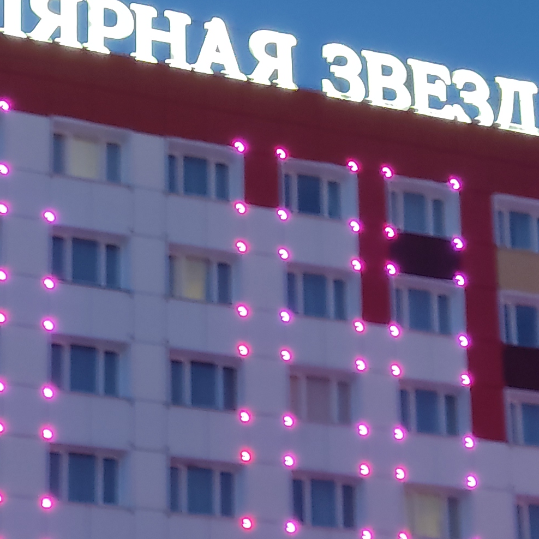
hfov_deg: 18.5
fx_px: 1638
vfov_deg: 18.3
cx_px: 101
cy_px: 518
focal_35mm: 93
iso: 681
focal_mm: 4.74
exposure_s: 1/17
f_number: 1.79
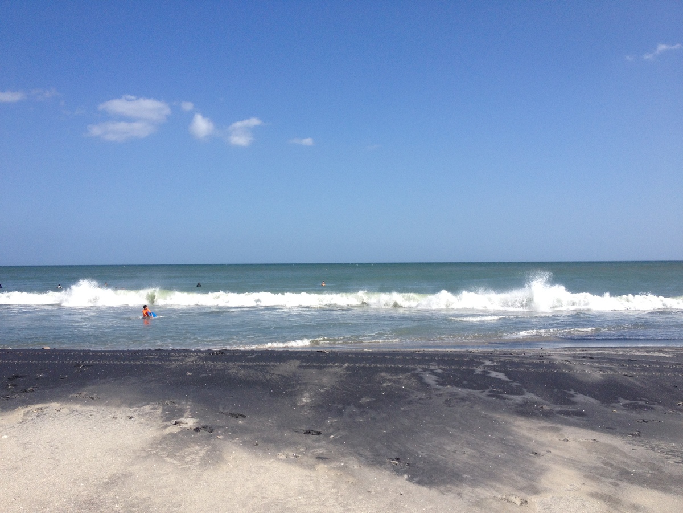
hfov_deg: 52.6
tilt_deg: -2.9
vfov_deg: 40.7
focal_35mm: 35
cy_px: 256
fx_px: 691
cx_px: 342
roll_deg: +2.1
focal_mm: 4.28
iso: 50
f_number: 2.4
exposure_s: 1/2404
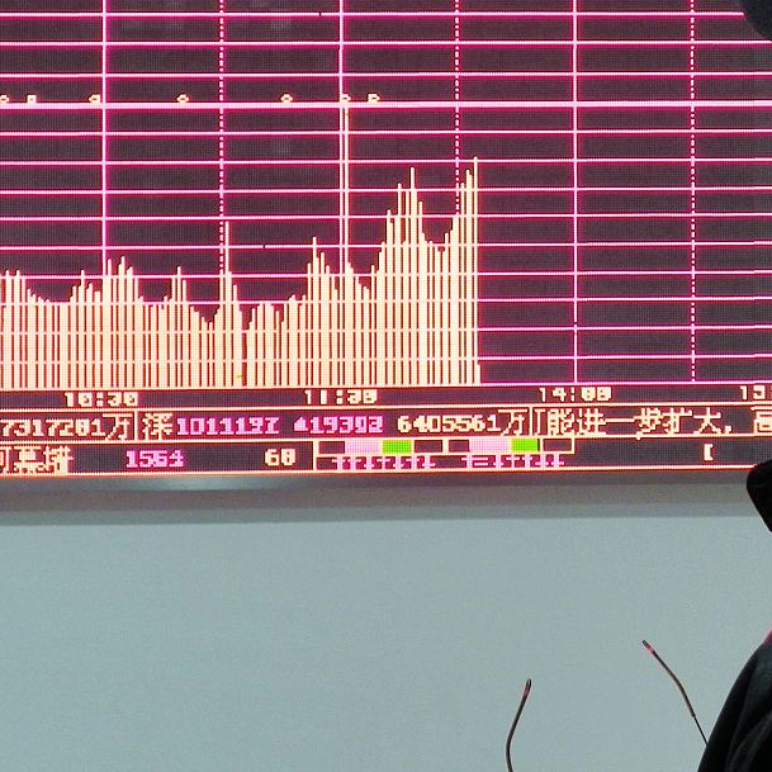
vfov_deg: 17.1
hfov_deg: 17.2
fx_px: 2548
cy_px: 207
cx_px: 465
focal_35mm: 101
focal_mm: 10.3
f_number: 3.5
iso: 288
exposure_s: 1/30
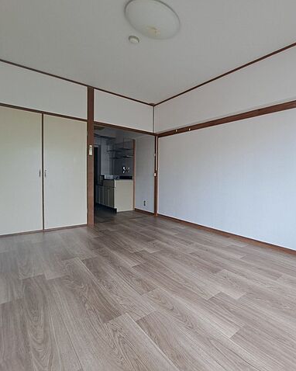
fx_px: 186
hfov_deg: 71.6
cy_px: 186
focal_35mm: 17
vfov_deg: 89.7
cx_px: 222
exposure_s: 1/50
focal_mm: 1.74
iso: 50
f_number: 2.2
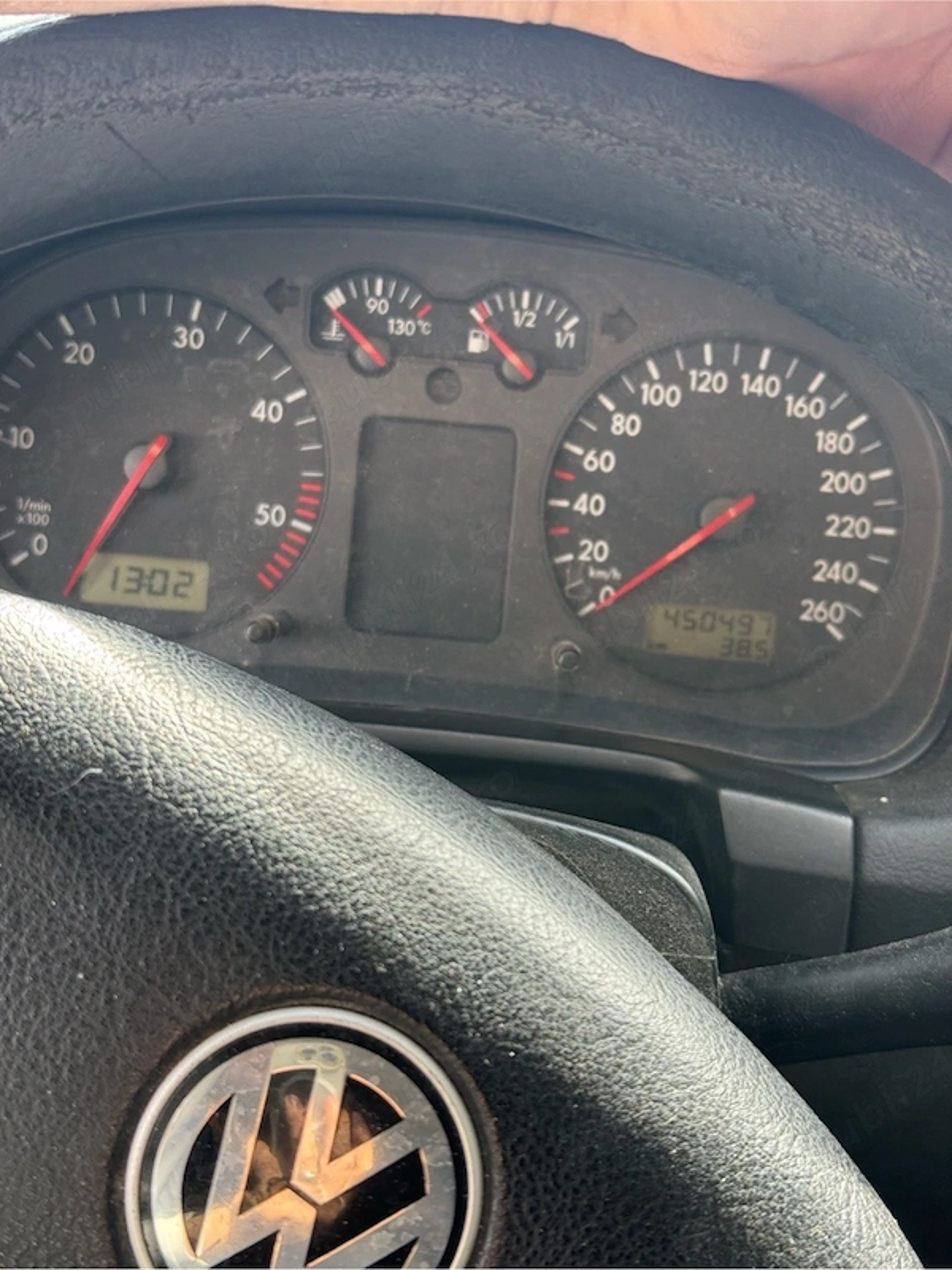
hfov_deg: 30.3
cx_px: 476
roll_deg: -4.4
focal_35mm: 48
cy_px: 635
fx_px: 1760
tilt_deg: -23.7
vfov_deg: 39.7
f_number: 1.78
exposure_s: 1/121
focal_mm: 6.76
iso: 64
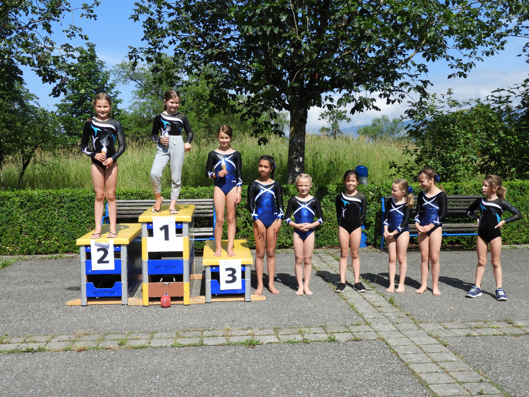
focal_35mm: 40
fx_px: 611
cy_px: 198
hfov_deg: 46.8
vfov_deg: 36.0
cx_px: 264
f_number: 3.8
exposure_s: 1/1000
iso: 100
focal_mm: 7.2
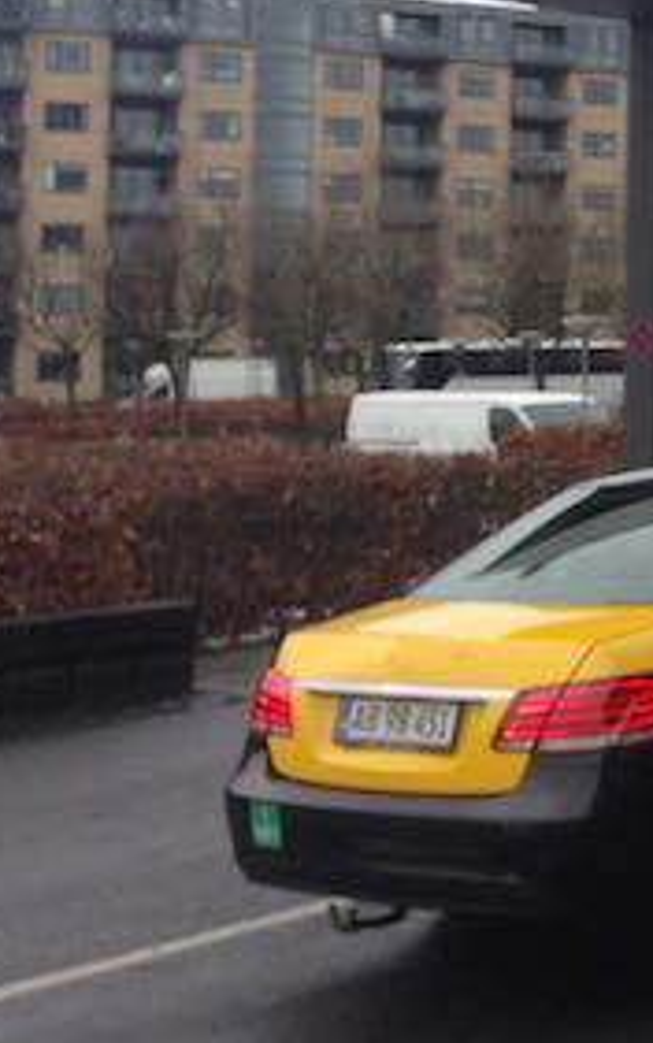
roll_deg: -0.1
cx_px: 1213
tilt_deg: +5.5
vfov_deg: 23.4
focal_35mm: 87
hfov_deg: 13.4
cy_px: 184
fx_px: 2473
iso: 64
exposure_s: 1/120
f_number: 2.4
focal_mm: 4.12
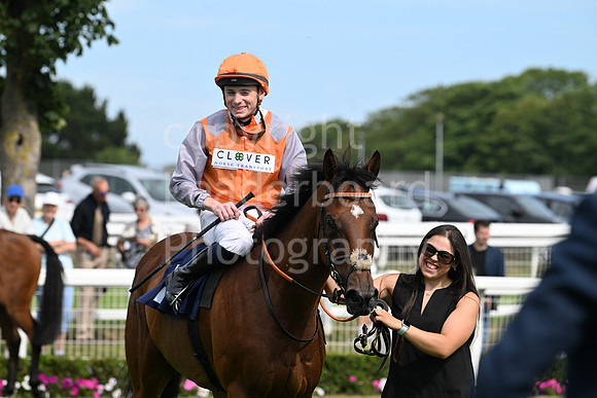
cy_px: 199
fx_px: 3317
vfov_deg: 6.9
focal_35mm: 200
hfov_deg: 10.3
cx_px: 298
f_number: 5.6
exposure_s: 1/1600
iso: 400
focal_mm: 200
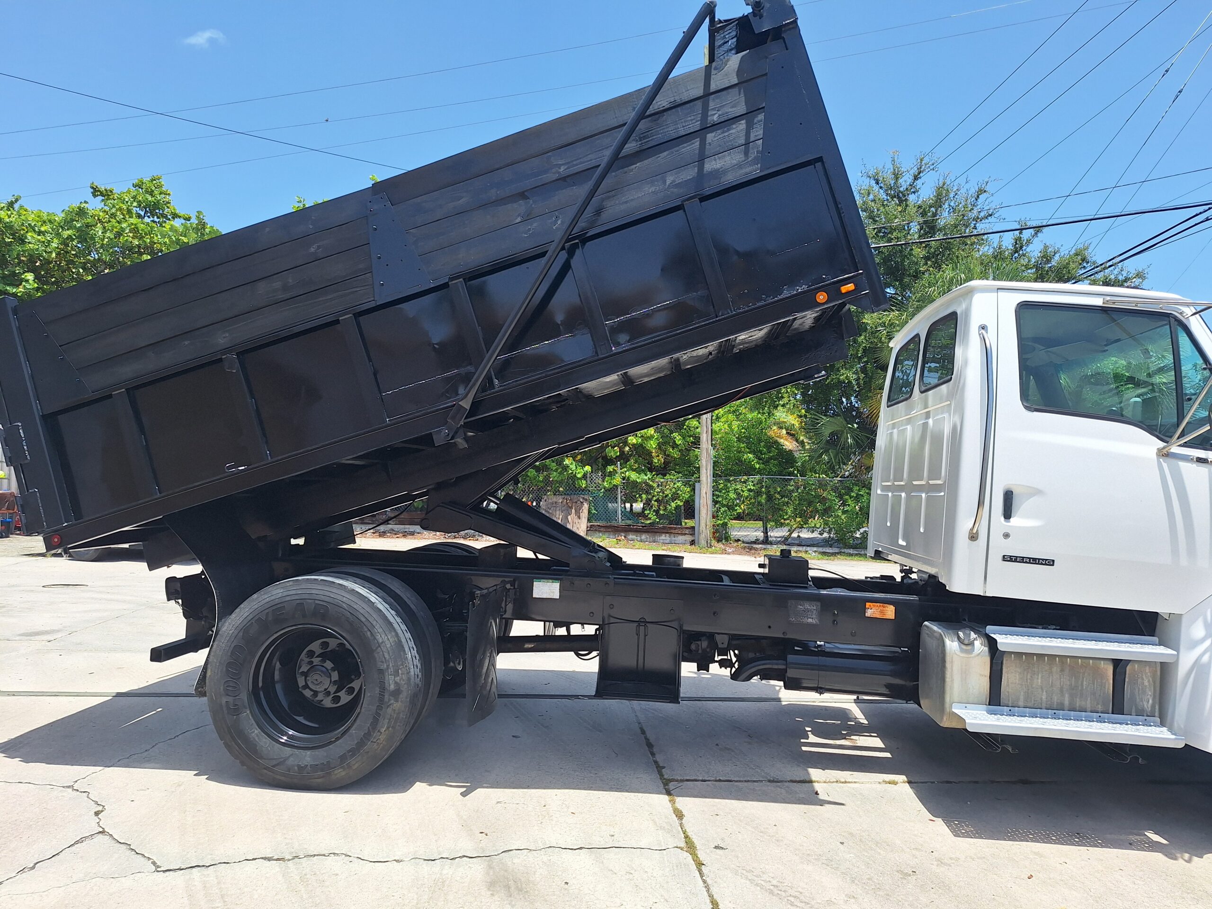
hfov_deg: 73.9
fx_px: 805
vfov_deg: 58.9
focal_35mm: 23
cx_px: 606
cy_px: 454
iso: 40
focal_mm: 5.54
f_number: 1.8
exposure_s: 1/2410
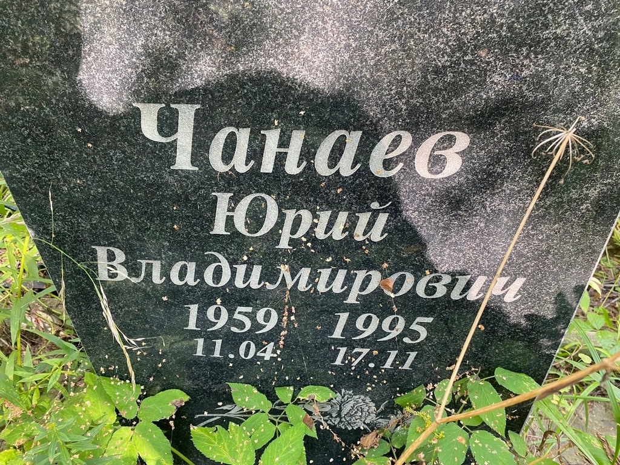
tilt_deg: -39.7
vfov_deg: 53.1
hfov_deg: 67.3
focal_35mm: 26
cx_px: 310
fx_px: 466
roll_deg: -0.1
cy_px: 232
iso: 125
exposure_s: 1/60
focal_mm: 4.25
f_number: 1.8
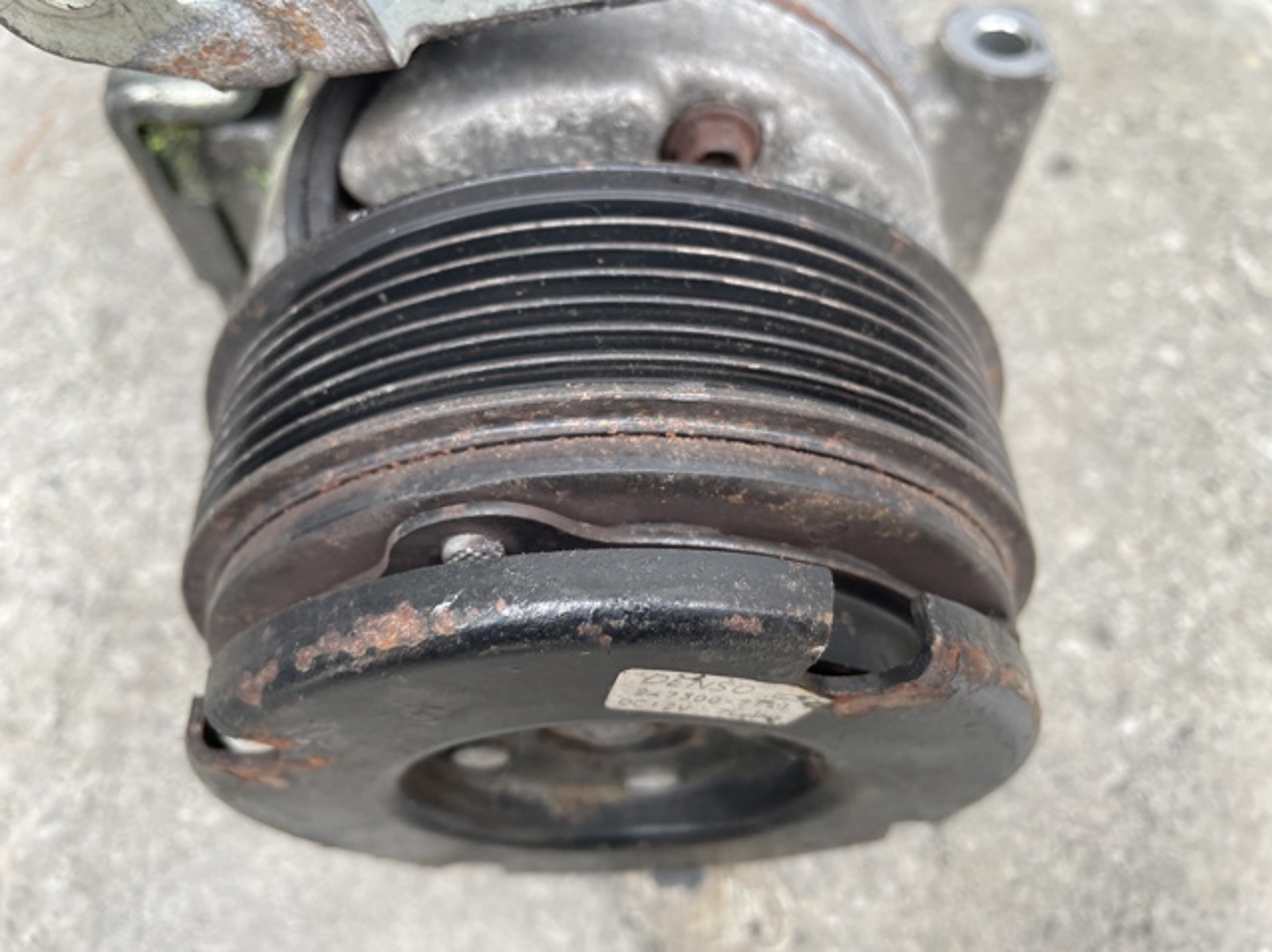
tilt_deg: -53.4
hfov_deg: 67.3
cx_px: 636
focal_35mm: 26
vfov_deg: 53.0
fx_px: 955
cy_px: 476
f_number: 1.6
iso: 50
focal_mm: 4.2
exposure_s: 1/121
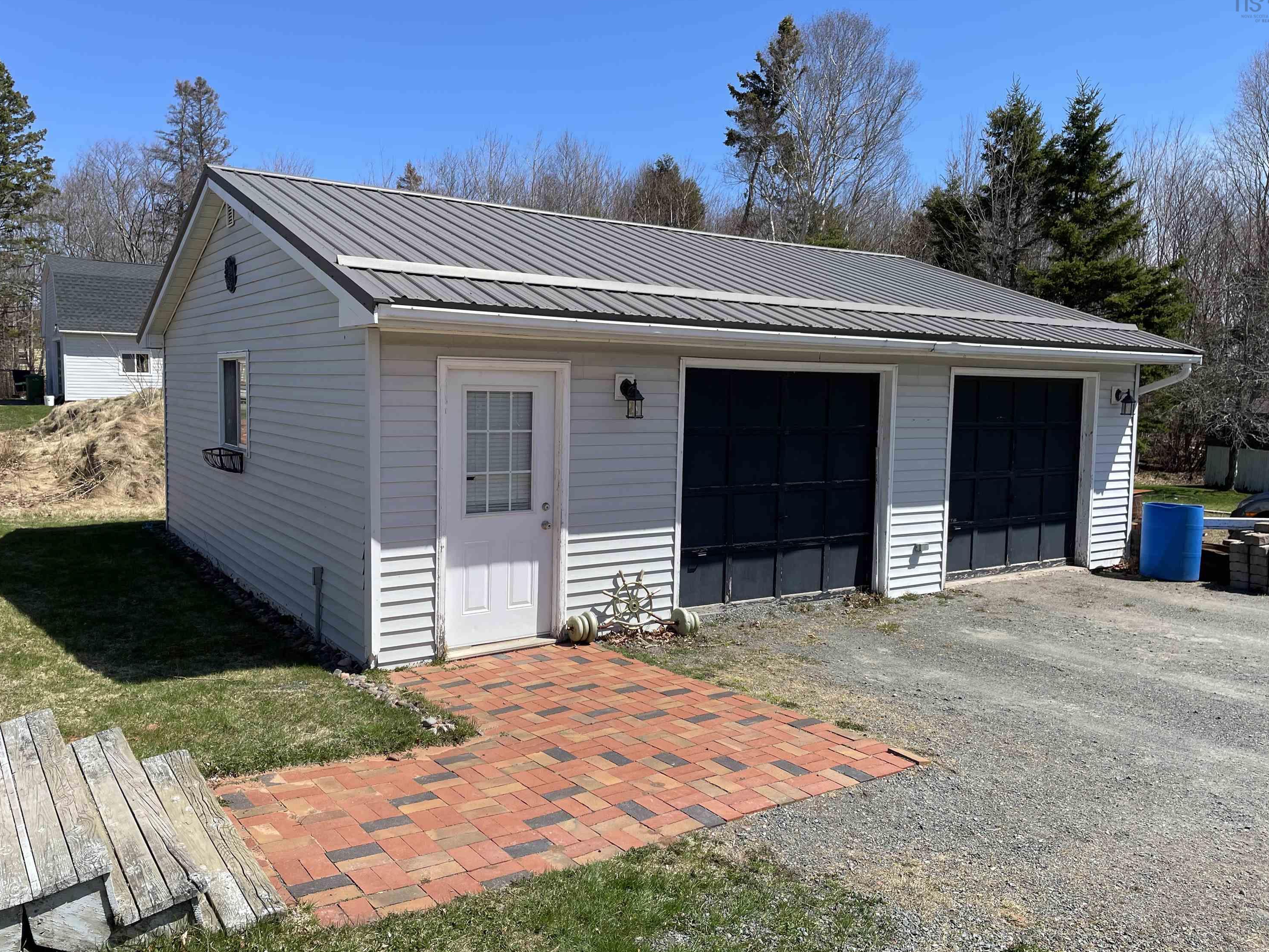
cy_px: 474
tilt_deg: -5.1
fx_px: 990
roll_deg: -0.9
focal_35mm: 27
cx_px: 650
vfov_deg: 51.4
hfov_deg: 65.3
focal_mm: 4.2
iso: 32
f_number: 1.6
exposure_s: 1/3300
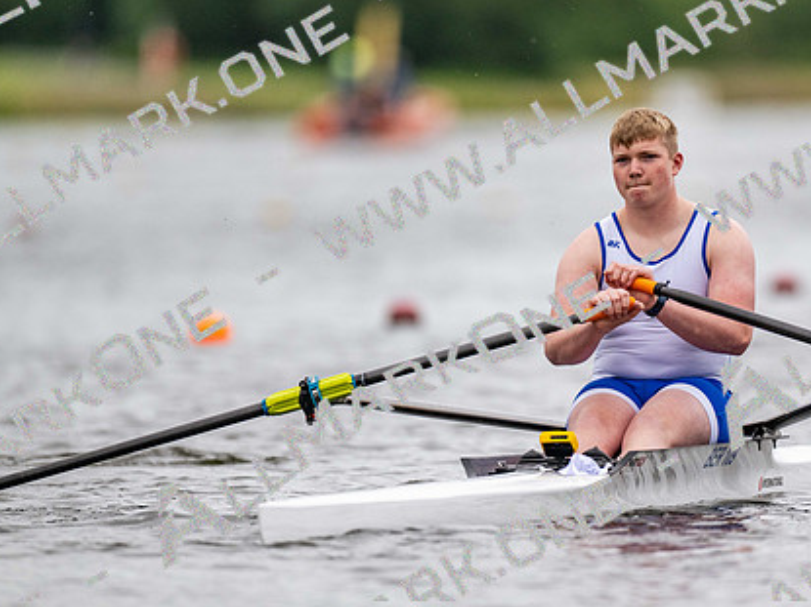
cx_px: 553
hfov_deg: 2.5
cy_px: 266
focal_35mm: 806
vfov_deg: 1.8
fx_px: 18878
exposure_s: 1/2500
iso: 720
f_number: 4
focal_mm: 600
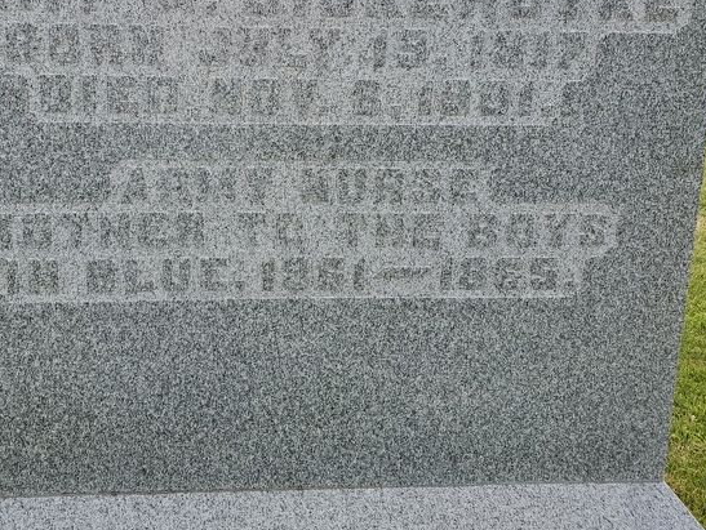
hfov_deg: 48.4
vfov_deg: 37.4
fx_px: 776
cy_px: 183
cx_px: 261
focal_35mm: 38
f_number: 2.4
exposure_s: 1/807
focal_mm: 4.3
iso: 50
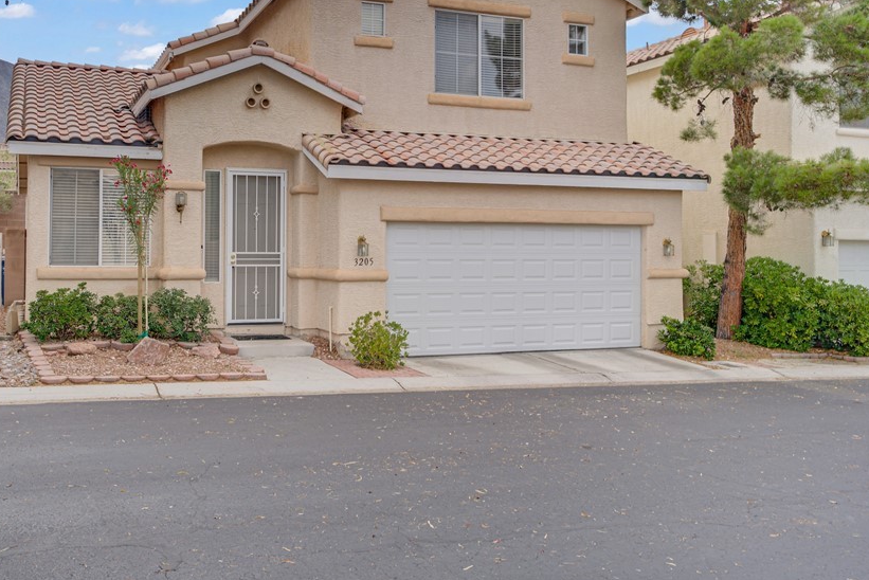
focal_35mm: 37
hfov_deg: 51.6
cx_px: 356
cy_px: 221
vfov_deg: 35.8
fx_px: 893
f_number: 8
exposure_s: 1/250
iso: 320
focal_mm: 28
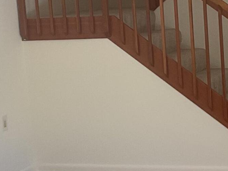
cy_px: 83
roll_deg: +2.4
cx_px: 191
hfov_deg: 15.8
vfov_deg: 11.9
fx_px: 816
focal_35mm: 124
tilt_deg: -8.2
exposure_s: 1/120
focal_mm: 3
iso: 50
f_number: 1.8
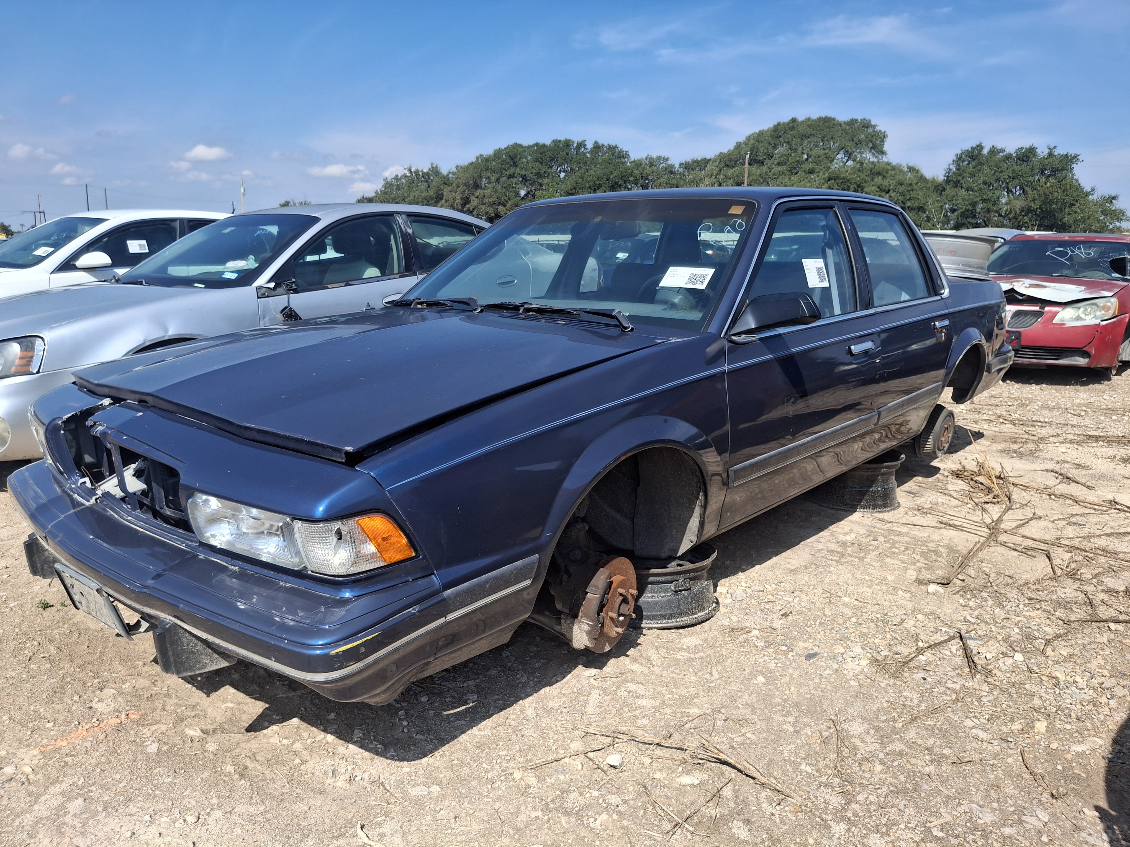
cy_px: 424
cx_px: 565
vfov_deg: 54.9
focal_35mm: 25
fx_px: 816
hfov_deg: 69.4
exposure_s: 1/1825
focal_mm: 4.69
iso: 32
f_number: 1.8
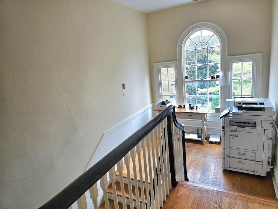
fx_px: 185
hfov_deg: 73.9
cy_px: 104
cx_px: 139
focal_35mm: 23
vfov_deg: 58.9
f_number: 1.7
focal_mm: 6.3
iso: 50
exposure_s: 1/120
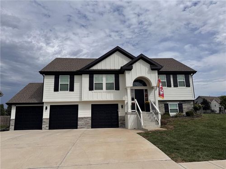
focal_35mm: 24
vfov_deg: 56.8
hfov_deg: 71.6
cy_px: 84
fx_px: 157
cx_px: 113
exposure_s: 1/9009
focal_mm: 6.76
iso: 80
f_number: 1.78
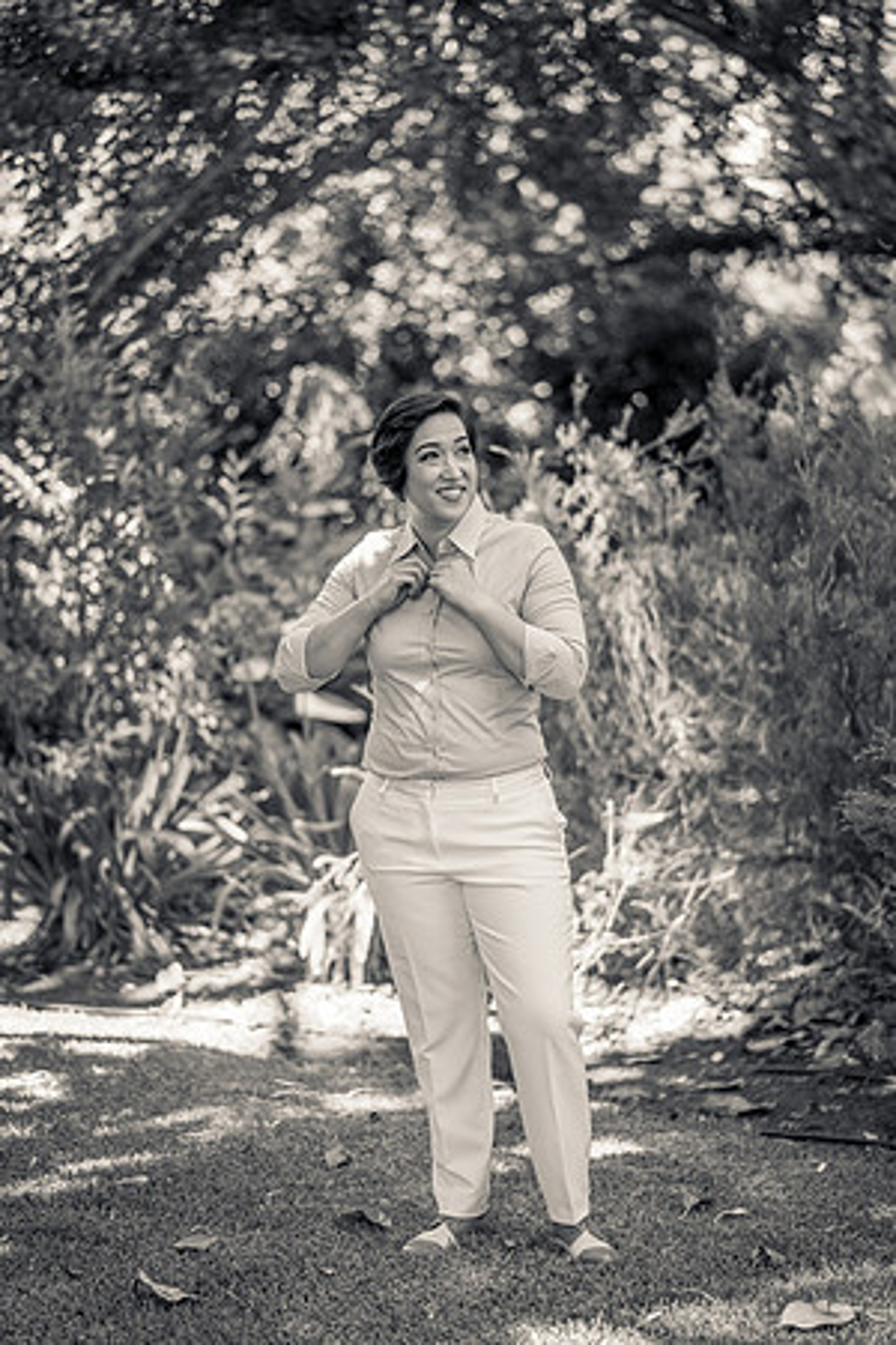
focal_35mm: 85
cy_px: 672
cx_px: 448
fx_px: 3173
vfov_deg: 23.9
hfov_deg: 16.1
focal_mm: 85
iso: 125
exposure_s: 1/320
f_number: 1.8
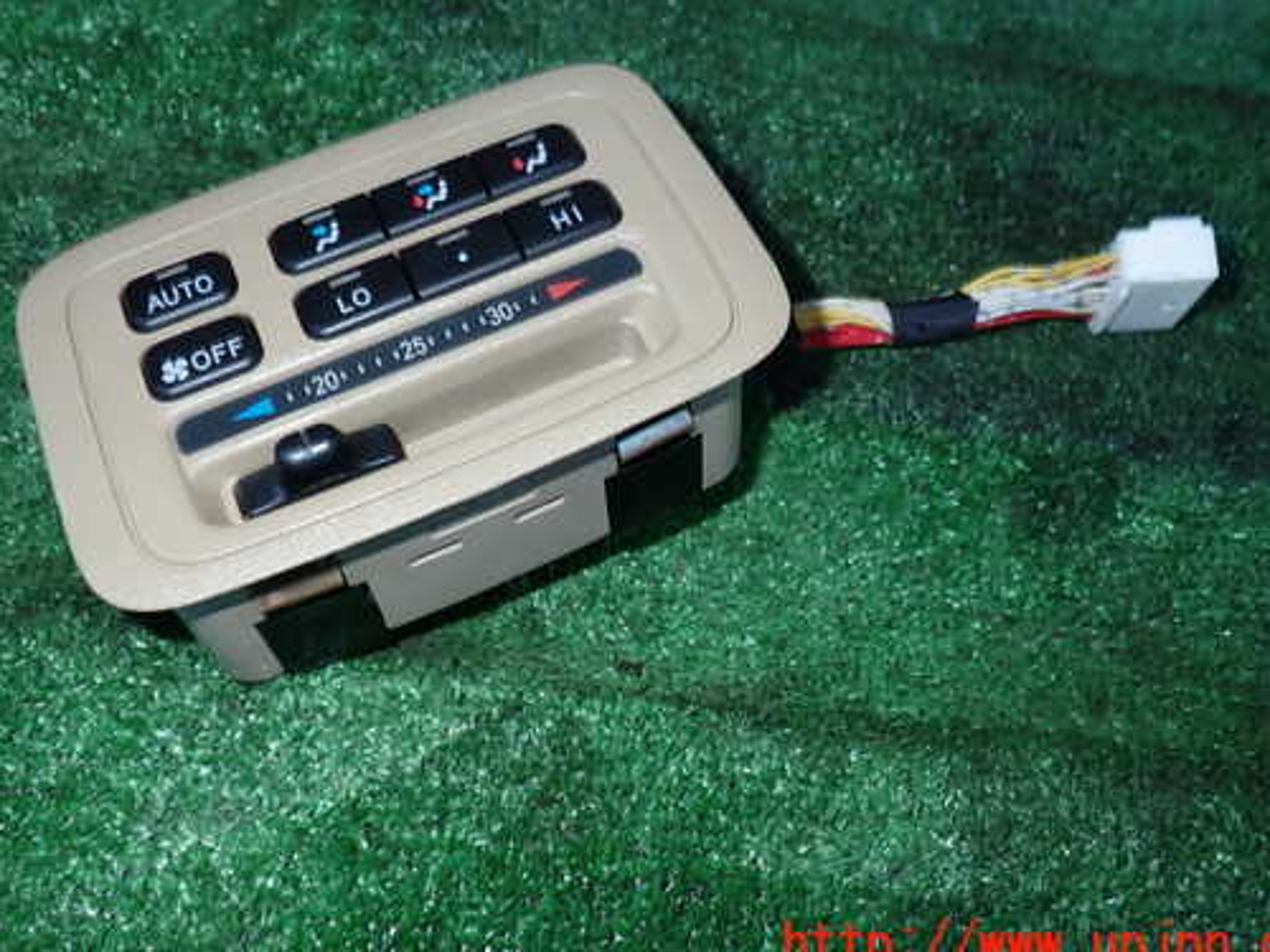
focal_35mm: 36
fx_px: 1321
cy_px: 406
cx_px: 594
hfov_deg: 51.3
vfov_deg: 39.6
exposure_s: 1/30
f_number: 6.3
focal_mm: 5.4
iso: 100
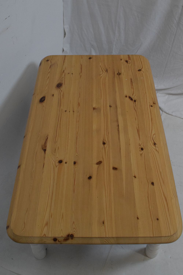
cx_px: 92
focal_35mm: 38
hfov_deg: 35.5
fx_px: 286
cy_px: 138
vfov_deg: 51.3
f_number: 7.1
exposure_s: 1/200
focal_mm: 25
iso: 3200
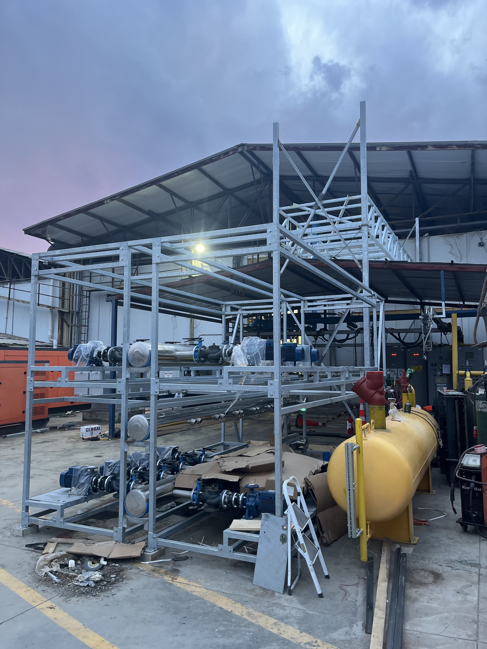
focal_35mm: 26
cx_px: 244
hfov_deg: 53.1
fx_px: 488
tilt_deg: +3.8
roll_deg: +0.6
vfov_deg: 67.3
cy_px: 324
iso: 80
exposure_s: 1/50
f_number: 1.6
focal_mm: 5.1
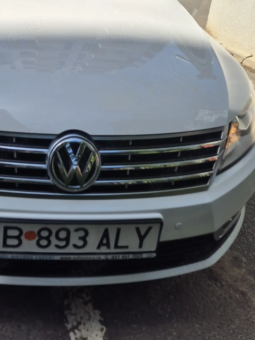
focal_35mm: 38
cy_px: 73
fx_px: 373
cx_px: 45
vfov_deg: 46.6
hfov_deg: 36.2
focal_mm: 5.4
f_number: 1.8
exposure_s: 1/1992
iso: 25
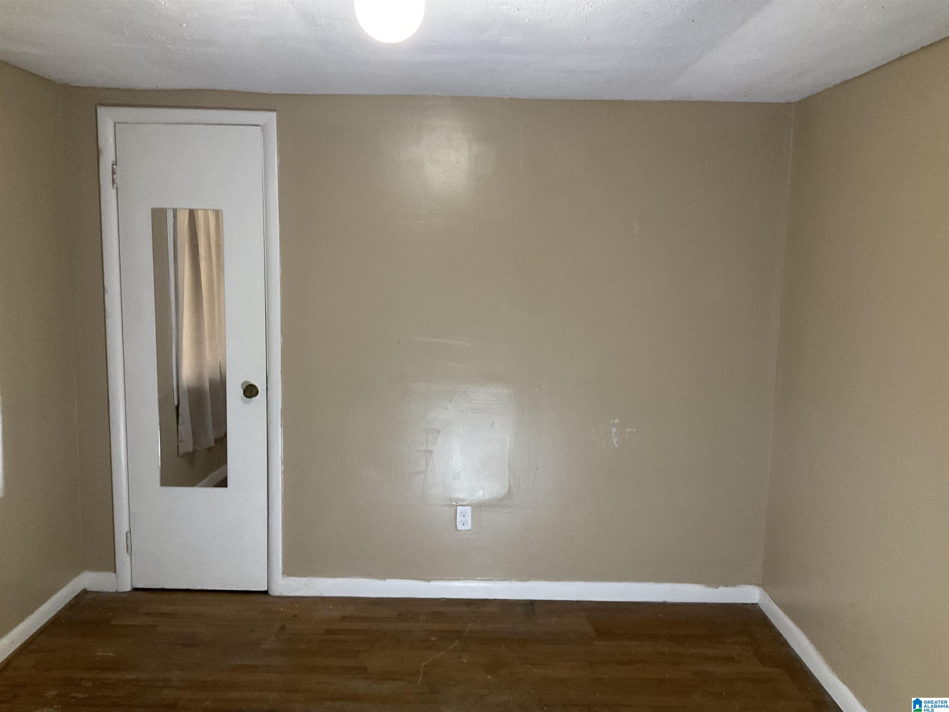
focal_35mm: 29
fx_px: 795
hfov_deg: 61.7
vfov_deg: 48.2
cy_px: 356
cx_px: 474
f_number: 1.8
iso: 320
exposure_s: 1/30
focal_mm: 3
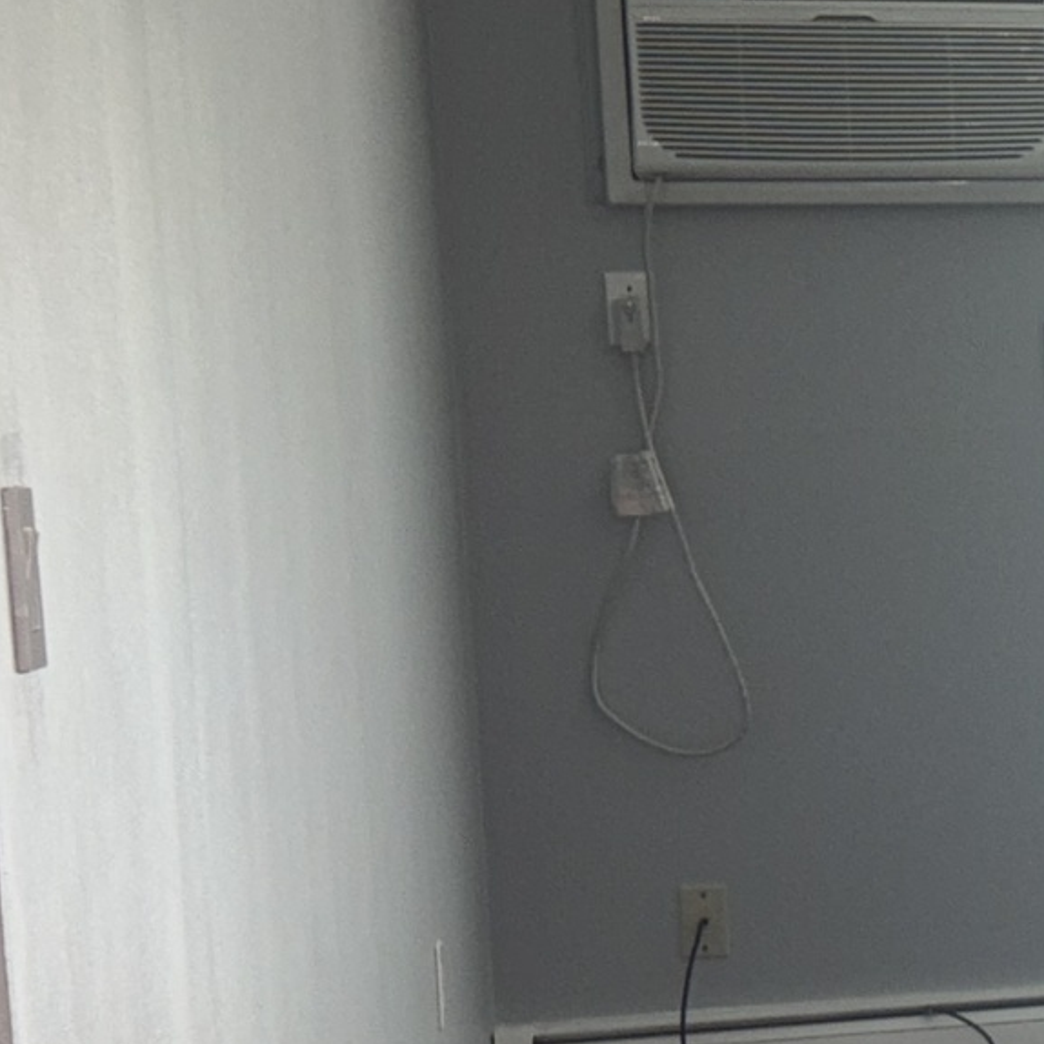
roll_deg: +1.2
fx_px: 4197
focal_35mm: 123
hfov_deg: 11.6
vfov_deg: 14.2
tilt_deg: -6.9
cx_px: 2501
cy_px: 689
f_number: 1.6
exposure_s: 1/24
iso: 40
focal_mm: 5.96
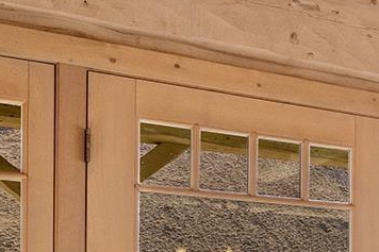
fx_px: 895
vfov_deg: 15.2
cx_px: 808
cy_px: 340
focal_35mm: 85
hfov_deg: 16.5
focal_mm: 11.2
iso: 200
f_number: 9
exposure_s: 1/50
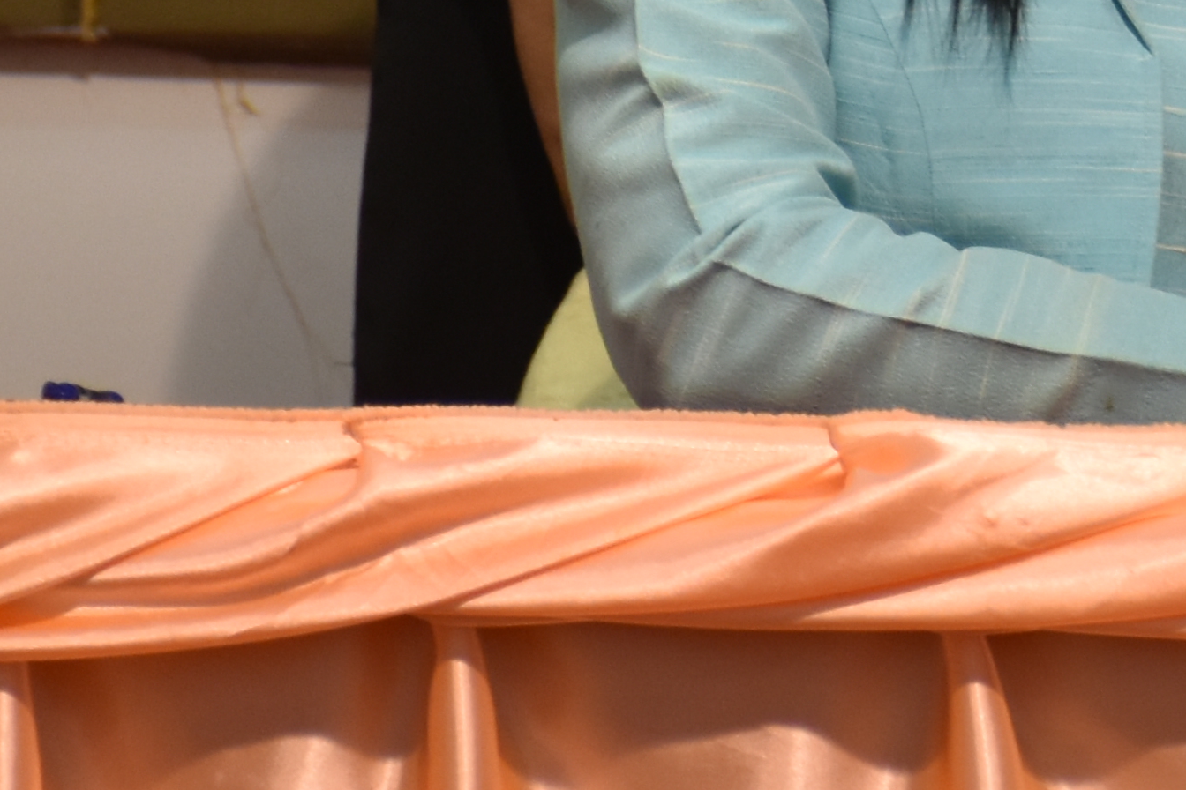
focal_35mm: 442
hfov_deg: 4.6
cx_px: 1952
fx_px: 14560
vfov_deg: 3.1
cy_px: -865
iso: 720
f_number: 5
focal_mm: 66
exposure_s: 1/60
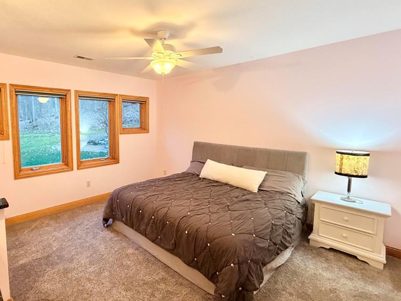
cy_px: 140
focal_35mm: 19
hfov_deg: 82.7
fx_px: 220
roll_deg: +0.3
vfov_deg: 68.6
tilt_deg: -4.6
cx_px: 146
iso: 500
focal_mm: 2.22
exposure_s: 1/60
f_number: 2.2
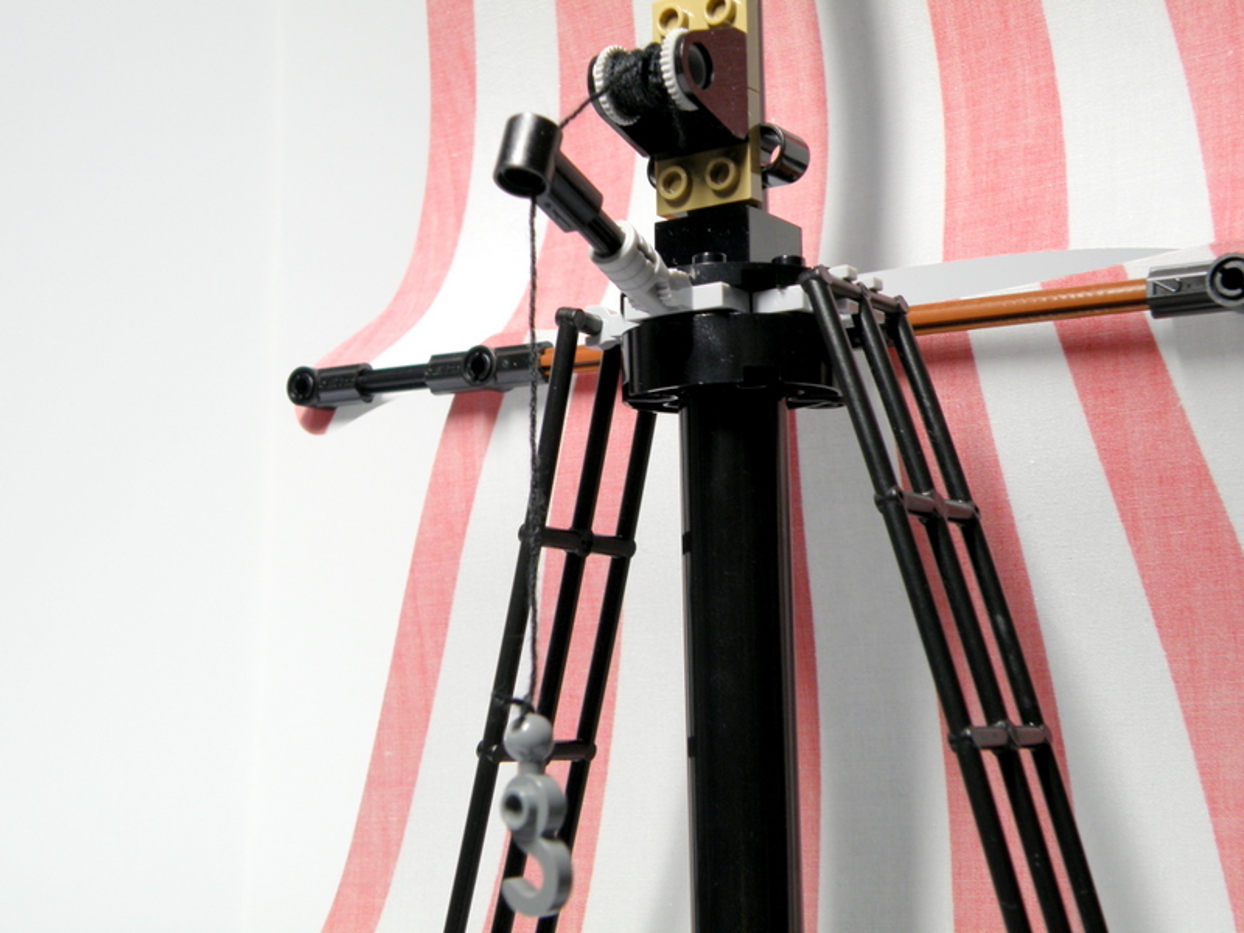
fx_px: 1977
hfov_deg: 34.9
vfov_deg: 26.6
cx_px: 622
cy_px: 466
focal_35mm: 55
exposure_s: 1/15
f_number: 4
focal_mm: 9.77
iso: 64
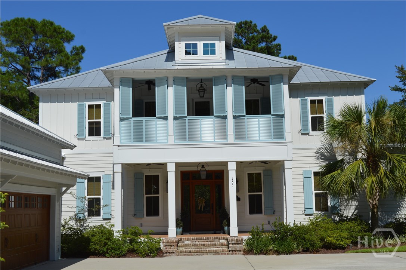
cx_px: 203
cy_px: 135
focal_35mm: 45
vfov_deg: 29.8
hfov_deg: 43.7
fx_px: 507
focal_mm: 30
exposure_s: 1/400
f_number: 10
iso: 100
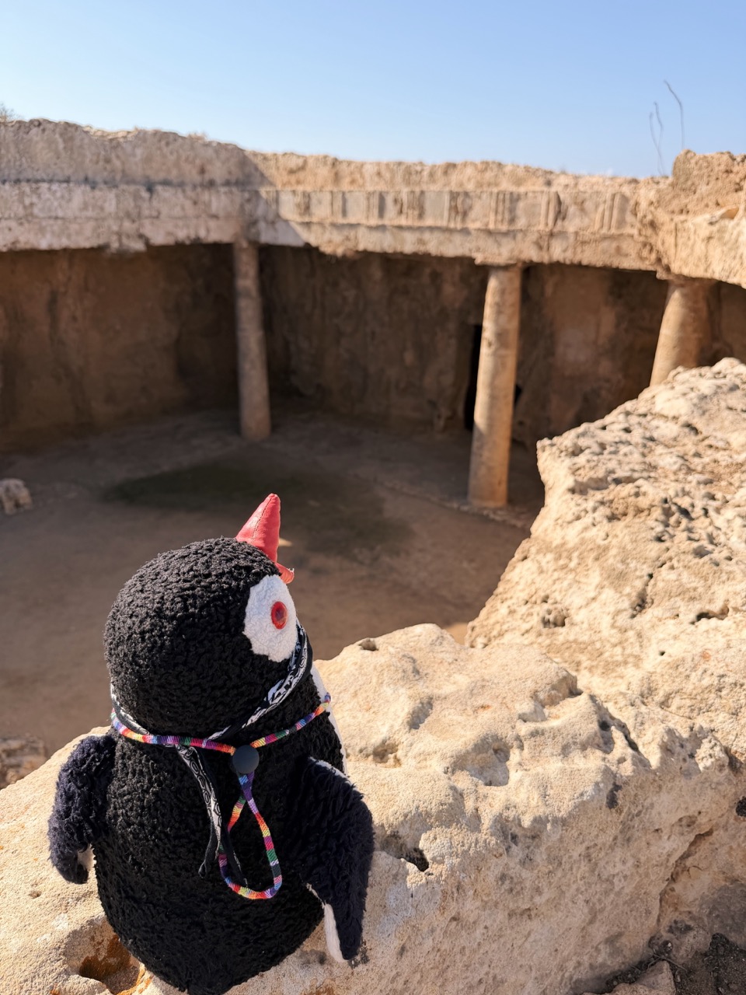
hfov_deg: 56.8
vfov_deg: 71.6
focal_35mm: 24
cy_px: 498
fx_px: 690
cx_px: 373
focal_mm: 6.76
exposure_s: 1/3279
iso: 80
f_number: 1.78
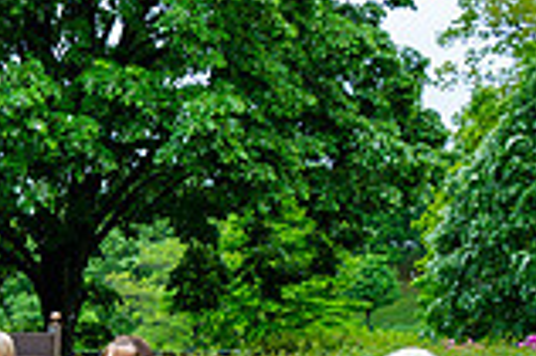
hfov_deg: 19.2
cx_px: -339
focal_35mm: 88
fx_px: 1309
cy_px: 580
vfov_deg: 14.2
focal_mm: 24
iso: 200
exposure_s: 1/100
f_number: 6.3
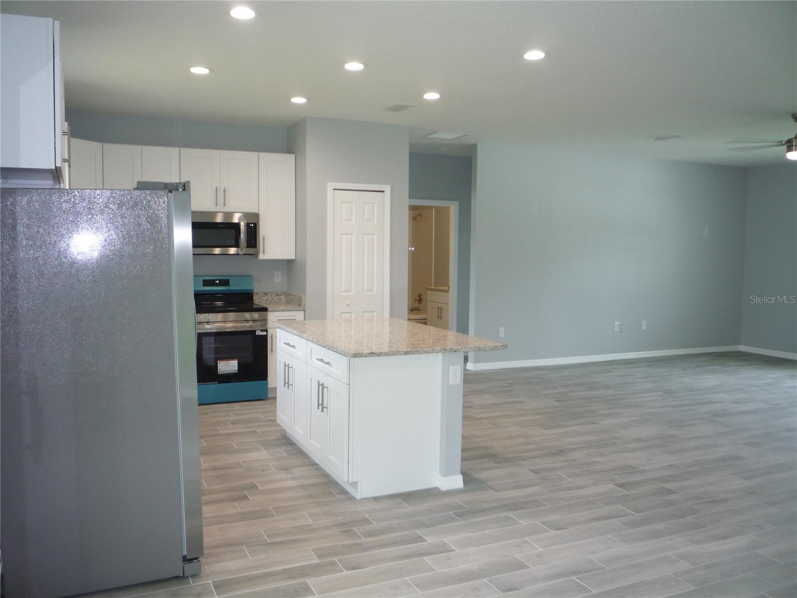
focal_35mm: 30
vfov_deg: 46.8
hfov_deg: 60.0
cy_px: 299
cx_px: 398
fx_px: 691
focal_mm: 5.2
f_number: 3.3
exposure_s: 1/30
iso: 125
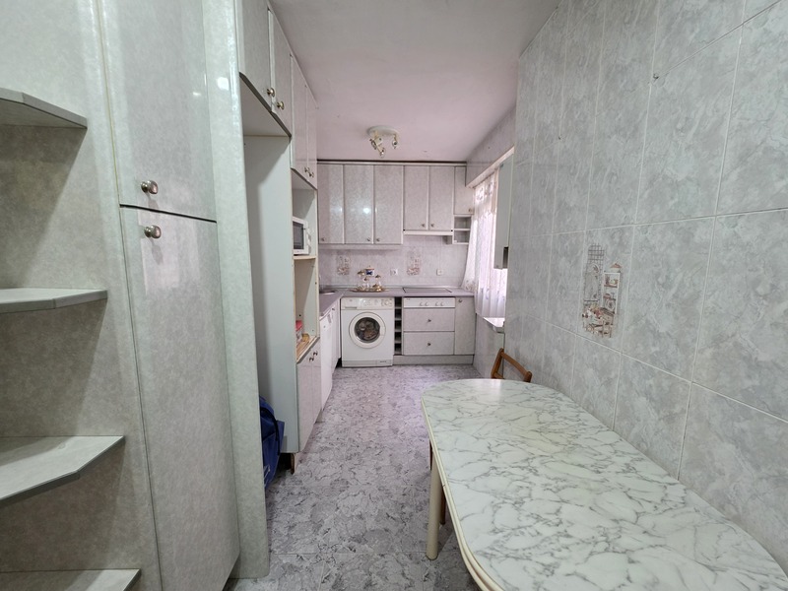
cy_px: 296
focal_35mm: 13
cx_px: 394
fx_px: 296
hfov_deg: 106.2
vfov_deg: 89.9
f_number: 1.9
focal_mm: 2.2
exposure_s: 1/50
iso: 320
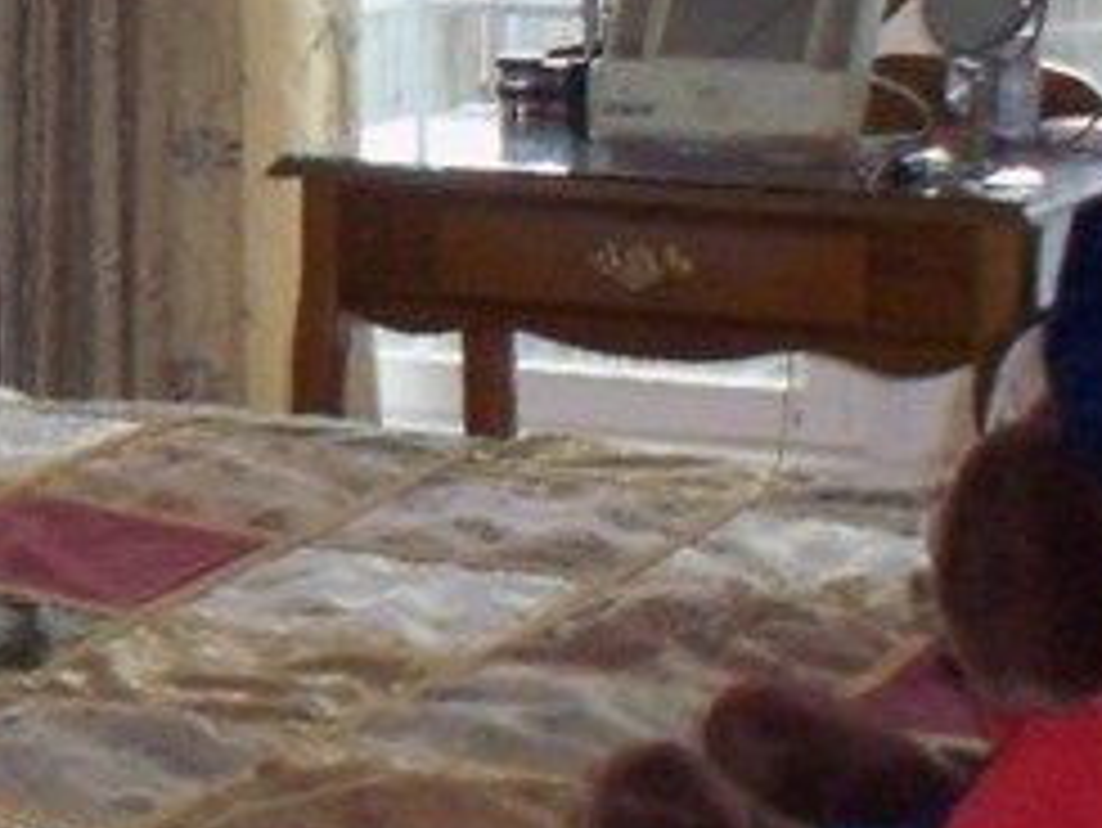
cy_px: 234
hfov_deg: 12.1
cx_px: -270
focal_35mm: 159
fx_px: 5064
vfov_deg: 9.3
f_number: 3.5
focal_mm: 6.3
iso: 320
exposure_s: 1/60
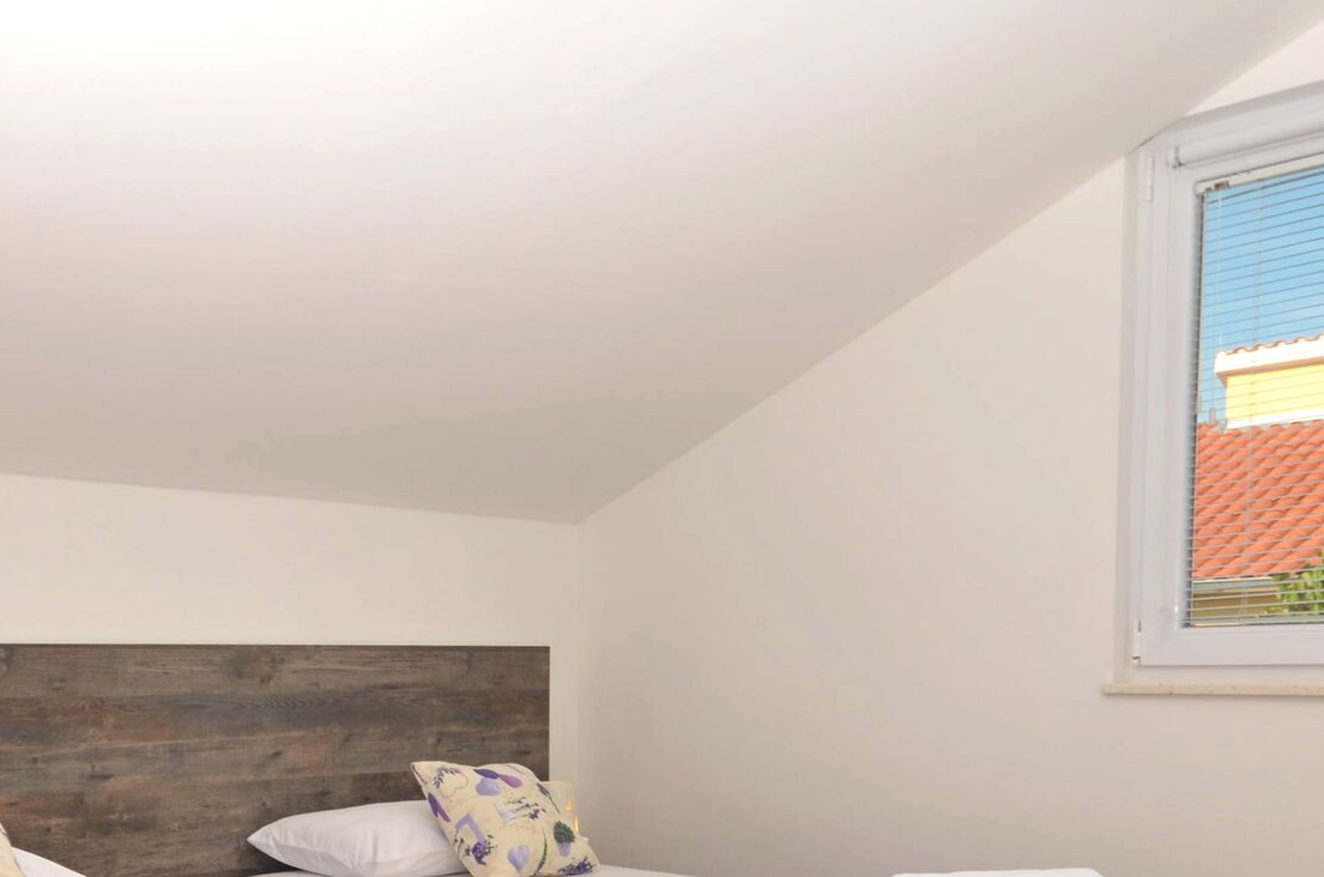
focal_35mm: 38
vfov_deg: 33.4
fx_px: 1395
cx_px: 439
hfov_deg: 49.9
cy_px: 763
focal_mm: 10
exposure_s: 1/200
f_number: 8
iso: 100
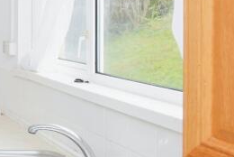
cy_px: 20
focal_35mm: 59
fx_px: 384
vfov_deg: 22.6
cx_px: -134
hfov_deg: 24.5
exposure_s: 1/13
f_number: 5.6
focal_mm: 10
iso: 200
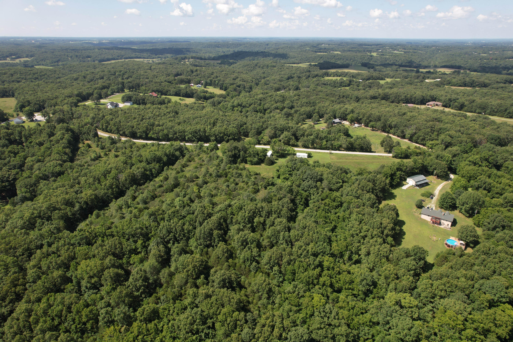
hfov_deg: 78.6
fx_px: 313
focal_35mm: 22
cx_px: 256
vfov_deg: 57.2
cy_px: 171
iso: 100
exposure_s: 1/320
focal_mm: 8.38
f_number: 2.8
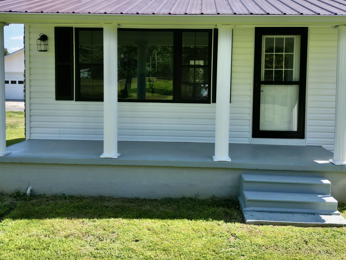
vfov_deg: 37.6
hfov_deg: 49.0
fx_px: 380
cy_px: 106
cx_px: 180
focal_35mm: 38
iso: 130
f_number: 1.7
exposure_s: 1/2500
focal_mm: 6.72
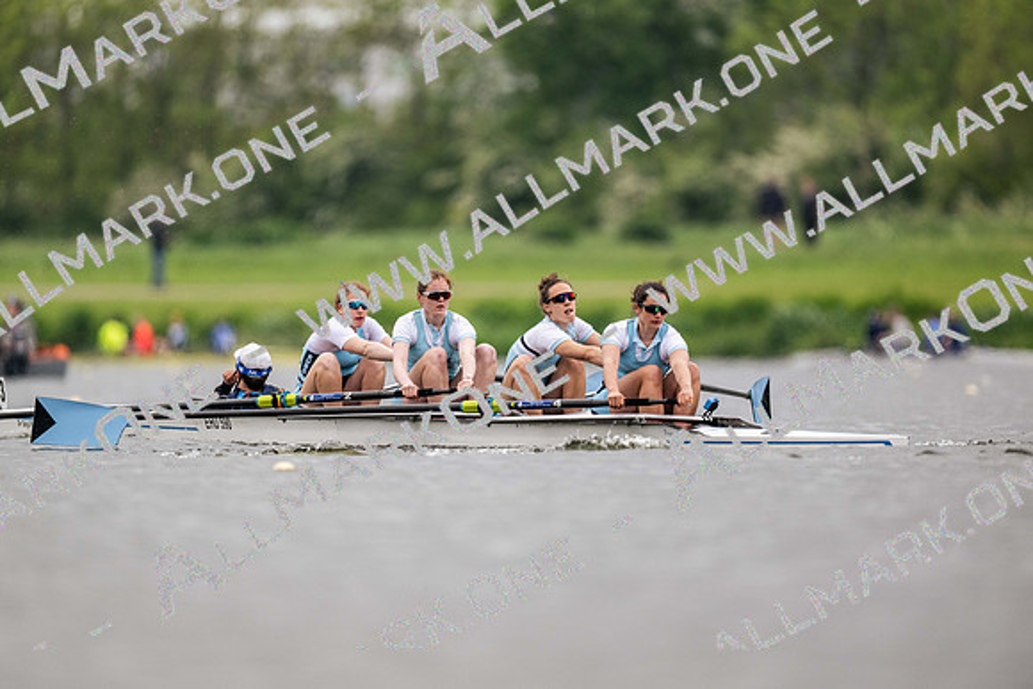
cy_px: 344
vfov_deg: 2.3
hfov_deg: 3.4
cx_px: 516
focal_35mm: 600
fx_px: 17220
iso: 800
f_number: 4
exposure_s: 1/2000
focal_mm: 600
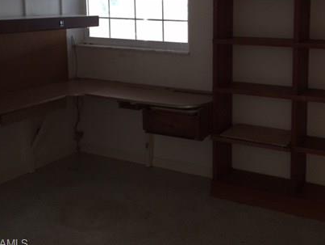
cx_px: 227
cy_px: 57
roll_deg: +0.7
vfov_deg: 30.9
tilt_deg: -7.4
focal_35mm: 46
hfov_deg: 40.5
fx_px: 432
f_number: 2.2
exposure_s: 1/15
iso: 250
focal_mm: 4.15
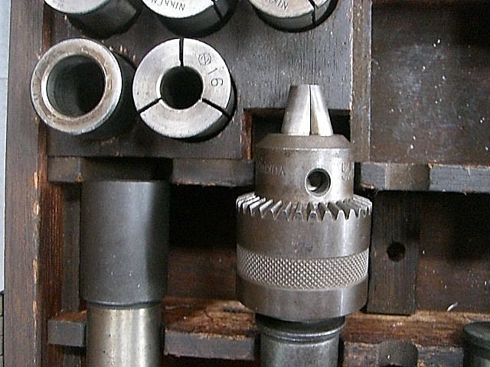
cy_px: 184
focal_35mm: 38
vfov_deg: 37.7
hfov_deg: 49.0
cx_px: 245
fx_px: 538
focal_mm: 6.2
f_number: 2.7
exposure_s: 1/15
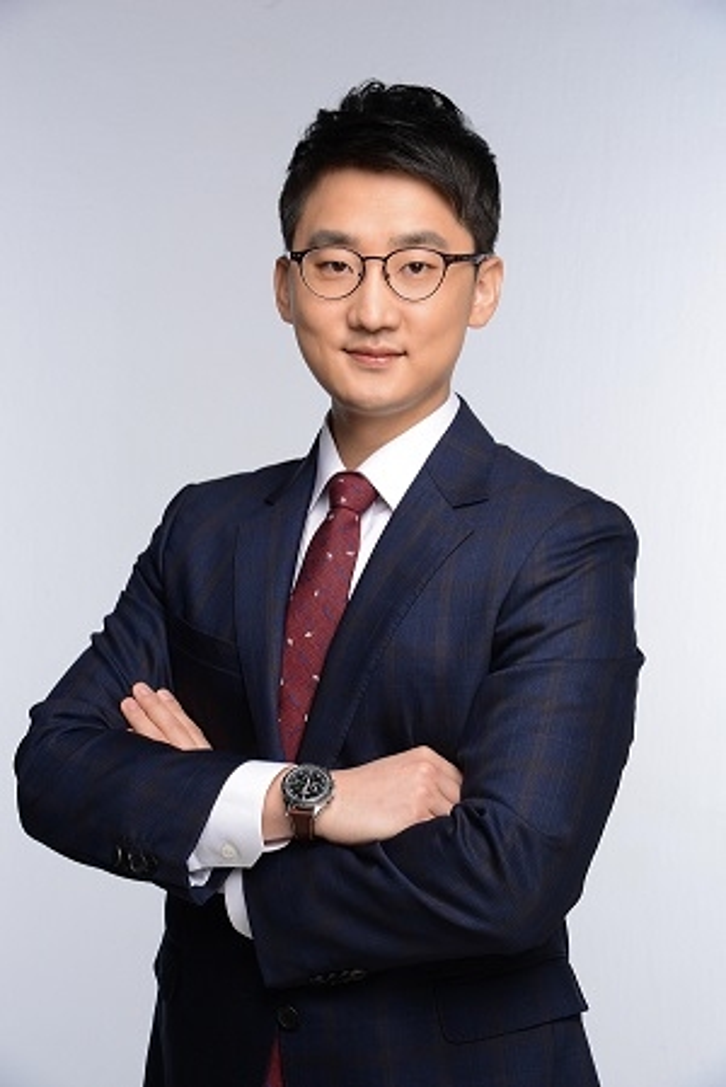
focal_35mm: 86
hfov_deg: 15.9
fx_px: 2597
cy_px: 544
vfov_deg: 23.6
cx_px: 363
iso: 100
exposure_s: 1/125
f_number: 11
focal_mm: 86
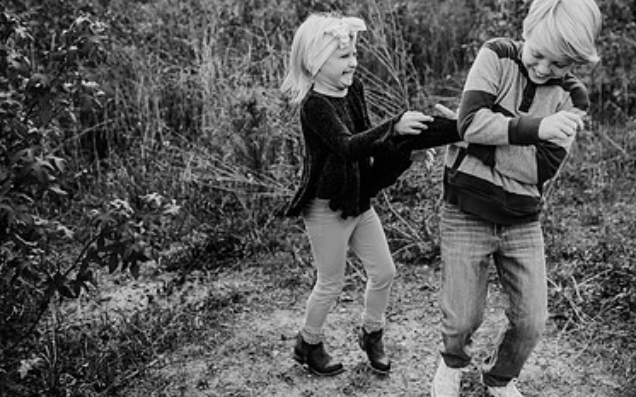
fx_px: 659
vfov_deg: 33.3
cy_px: 132
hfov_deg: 50.2
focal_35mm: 38
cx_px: 445
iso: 200
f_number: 2.5
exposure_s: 1/1000
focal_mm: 24
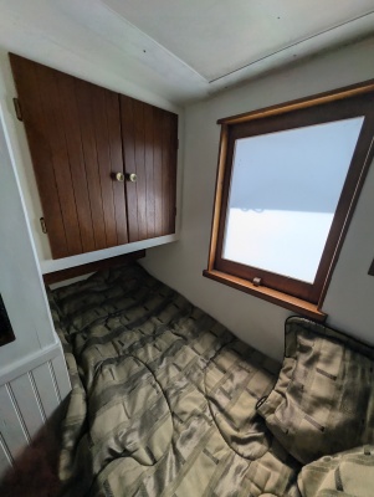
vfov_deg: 110.5
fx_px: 173
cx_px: 187
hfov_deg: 94.6
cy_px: 248
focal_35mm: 12
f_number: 1.7
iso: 45
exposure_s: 1/1031
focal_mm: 2.02
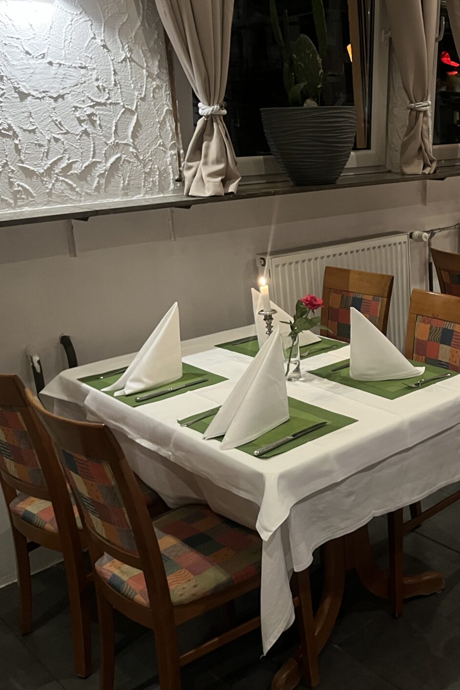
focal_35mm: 39
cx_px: 460
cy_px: 322
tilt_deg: -14.5
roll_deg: +1.7
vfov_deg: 49.5
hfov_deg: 31.6
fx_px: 747
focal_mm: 5.1
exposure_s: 1/33
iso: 400
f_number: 1.6
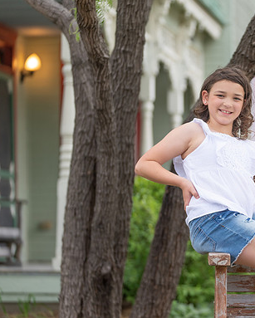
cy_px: 158
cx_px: 230
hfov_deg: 8.7
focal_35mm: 178
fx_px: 1677
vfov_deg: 10.8
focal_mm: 120
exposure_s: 1/320
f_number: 2.8
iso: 320
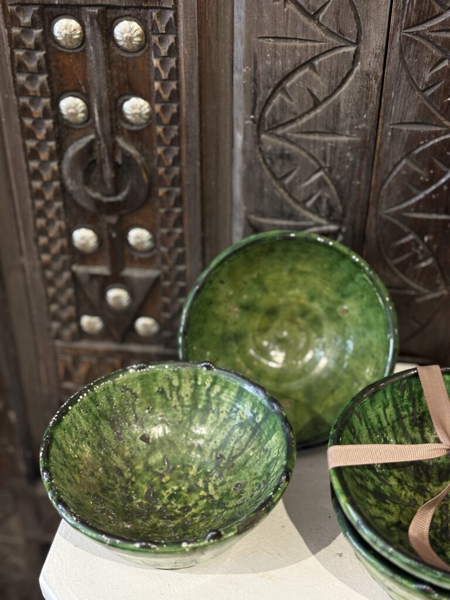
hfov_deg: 28.0
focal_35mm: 52
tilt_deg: -37.5
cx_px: 225
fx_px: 901
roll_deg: -1.2
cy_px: 300
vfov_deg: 36.8
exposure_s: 1/33
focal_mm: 5.96
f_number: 1.6
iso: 200
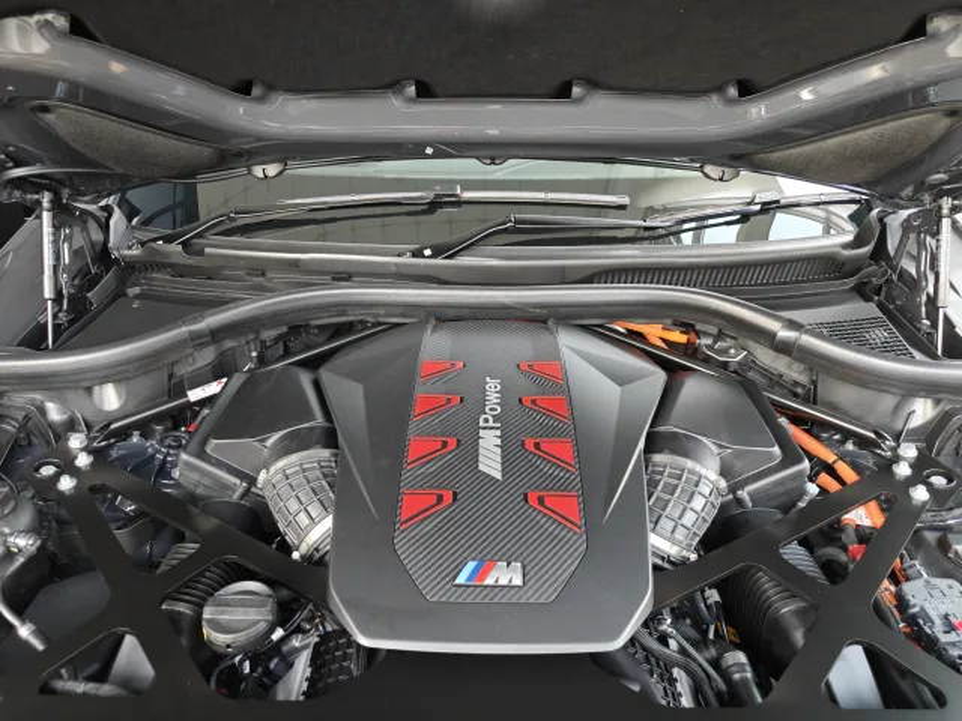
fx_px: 639
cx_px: 481
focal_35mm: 23
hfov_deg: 73.9
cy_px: 360
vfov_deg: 58.9
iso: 1600
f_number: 1.6
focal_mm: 6.06
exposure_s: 1/50
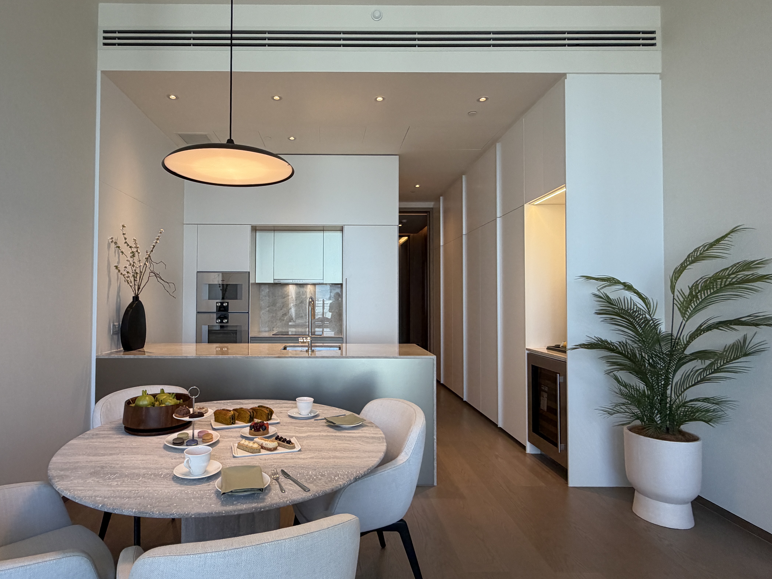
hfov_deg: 84.2
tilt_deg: +1.2
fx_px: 424
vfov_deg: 68.7
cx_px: 337
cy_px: 291
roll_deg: -0.3
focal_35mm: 19
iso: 200
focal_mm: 2.22
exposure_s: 1/121
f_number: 2.2
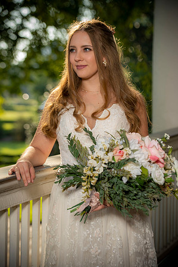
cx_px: 89
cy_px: 134
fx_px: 728
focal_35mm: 98
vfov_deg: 20.8
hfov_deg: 13.9
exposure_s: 1/250
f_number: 4.5
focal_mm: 98
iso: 100
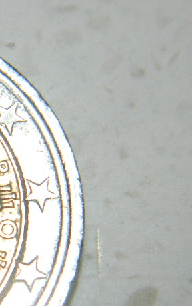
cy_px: 237
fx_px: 2032
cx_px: -74
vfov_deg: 8.6
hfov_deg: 5.4
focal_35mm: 243
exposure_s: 1/60
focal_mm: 18.6
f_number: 12.6
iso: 200
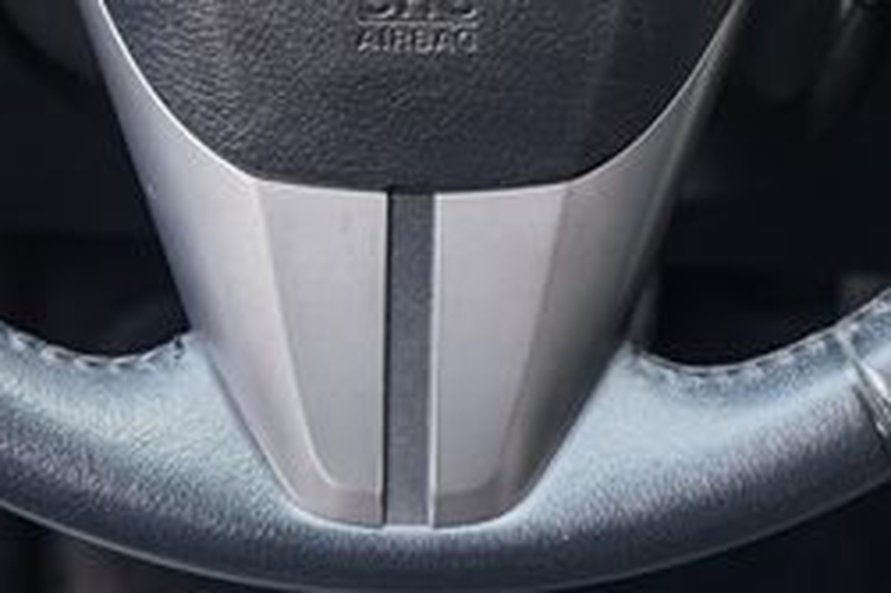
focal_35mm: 143
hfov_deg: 14.4
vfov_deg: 9.2
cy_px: -435
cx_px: 444
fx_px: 3537
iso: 100
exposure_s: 1/40
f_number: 4
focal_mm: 35
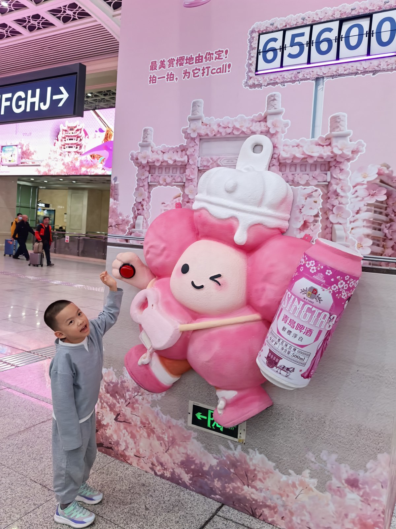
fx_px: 412
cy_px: 264
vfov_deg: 65.3
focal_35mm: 27
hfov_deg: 51.4
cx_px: 198
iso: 800
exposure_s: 1/704
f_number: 1.4
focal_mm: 6.98
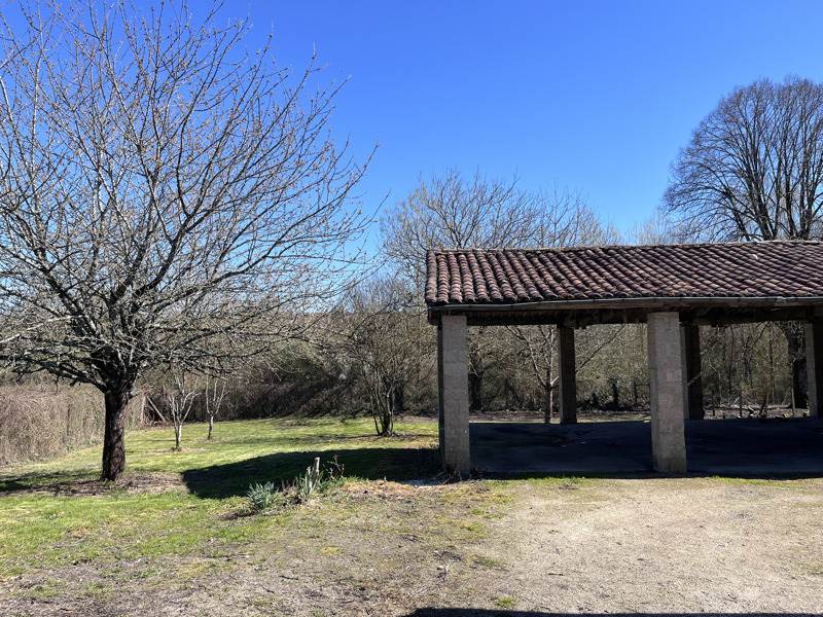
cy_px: 308
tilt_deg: +5.1
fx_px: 618
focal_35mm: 26
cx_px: 412
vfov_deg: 53.1
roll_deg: +1.1
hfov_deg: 67.3
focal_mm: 5.1
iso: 50
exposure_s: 1/2024
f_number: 1.6
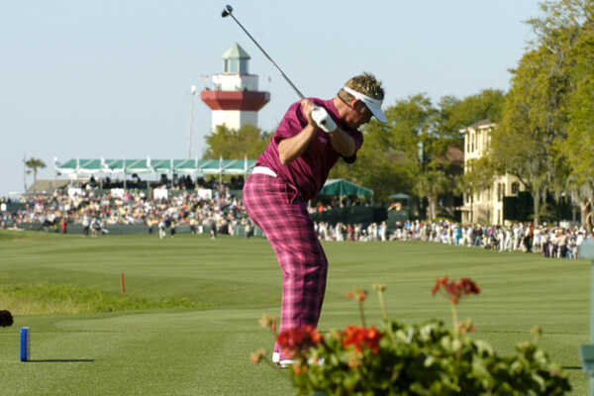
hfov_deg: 11.0
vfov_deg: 7.3
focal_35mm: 188
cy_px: 198
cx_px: 297
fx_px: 3094
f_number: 9
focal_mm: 125
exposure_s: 1/400
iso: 200
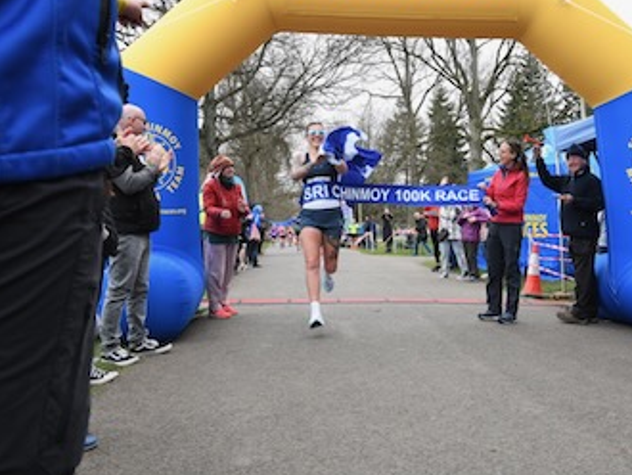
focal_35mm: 38
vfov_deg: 37.7
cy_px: 207
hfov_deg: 48.8
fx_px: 694
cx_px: 366
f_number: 11
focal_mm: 29
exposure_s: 1/200
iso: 800
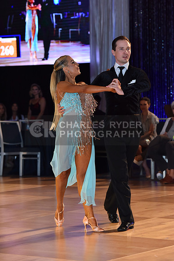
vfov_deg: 15.2
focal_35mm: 135
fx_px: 978
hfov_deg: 10.2
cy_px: 130
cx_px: 87
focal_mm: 135
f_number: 5
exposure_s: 1/320
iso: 2000
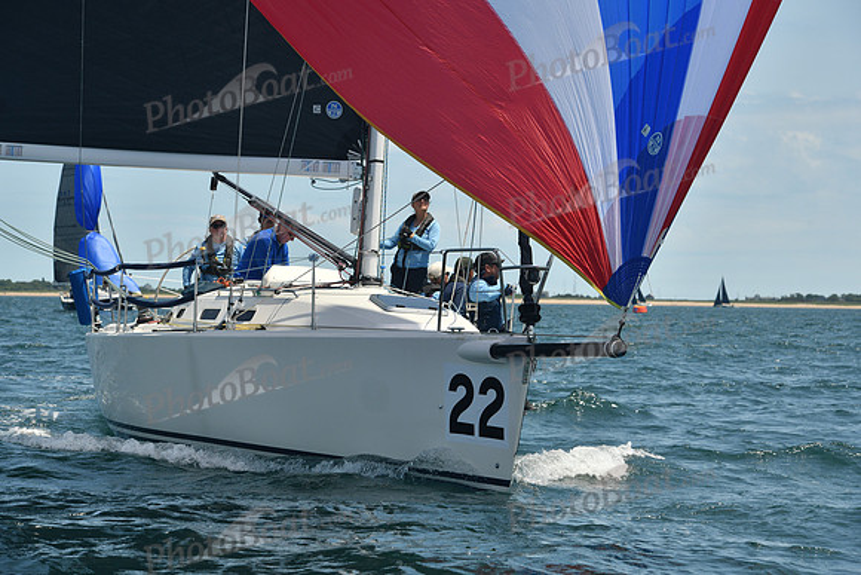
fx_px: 2918
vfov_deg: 11.2
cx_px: 430
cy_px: 288
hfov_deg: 16.8
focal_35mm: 122
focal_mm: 122
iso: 320
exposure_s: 1/640
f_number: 8
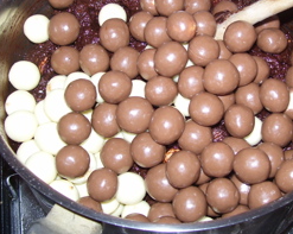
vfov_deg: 26.5
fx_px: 494
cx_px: 179
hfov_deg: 32.9
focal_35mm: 57
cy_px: 80
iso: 80
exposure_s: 1/60
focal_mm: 6
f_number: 2.7
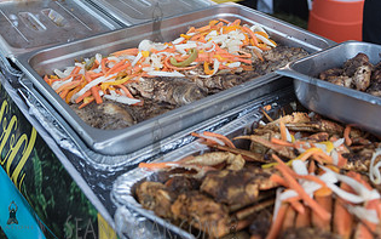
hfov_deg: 44.2
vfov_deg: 27.5
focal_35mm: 45
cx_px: 156
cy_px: 22
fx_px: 467
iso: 200
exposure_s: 1/250
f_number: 2.8
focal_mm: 24
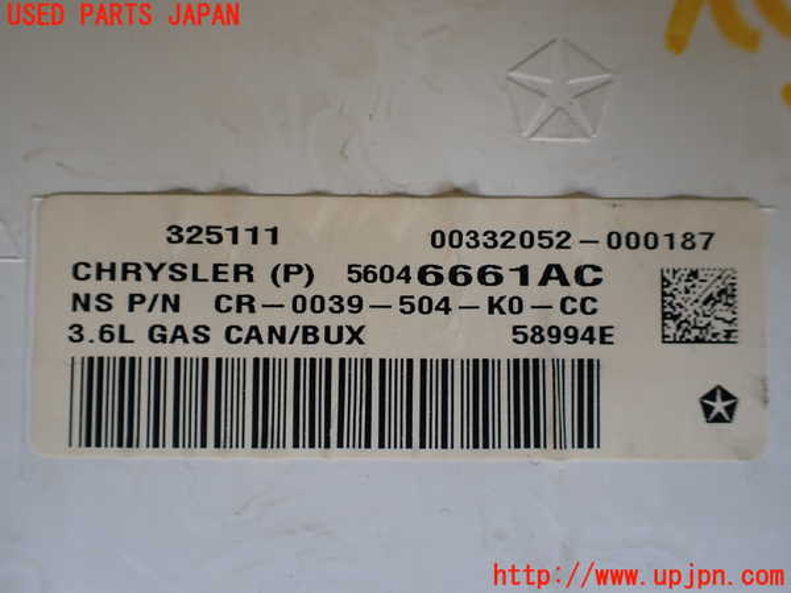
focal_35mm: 30
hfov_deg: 60.0
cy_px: 296
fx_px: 686
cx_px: 396
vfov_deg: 46.8
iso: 125
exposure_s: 1/125
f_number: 2.3
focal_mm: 5.4
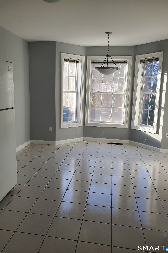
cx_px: 80
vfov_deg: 65.5
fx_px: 196
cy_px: 122
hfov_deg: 46.4
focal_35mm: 28
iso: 80
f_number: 2.4
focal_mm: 4.3
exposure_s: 1/120
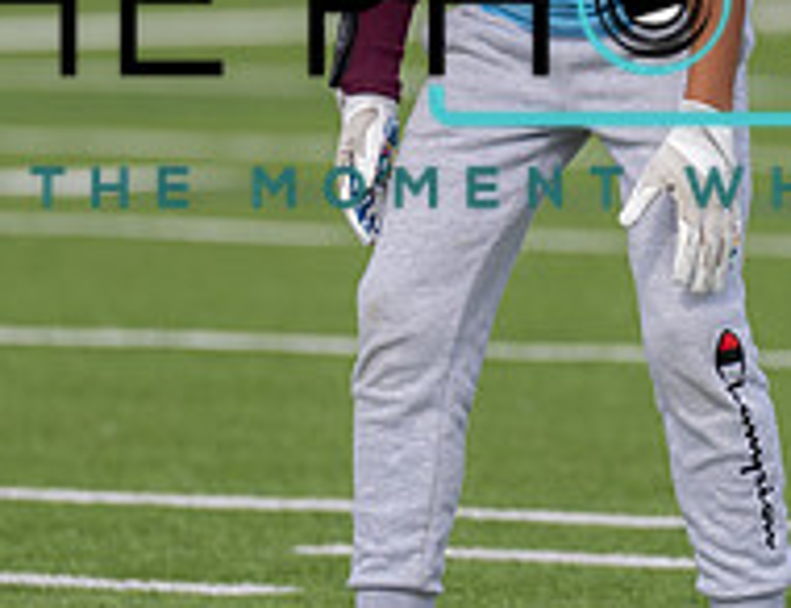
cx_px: 612
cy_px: 62
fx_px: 20357
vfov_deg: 1.7
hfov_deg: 2.2
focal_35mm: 883
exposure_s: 1/1250
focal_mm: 200
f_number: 2.8
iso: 100
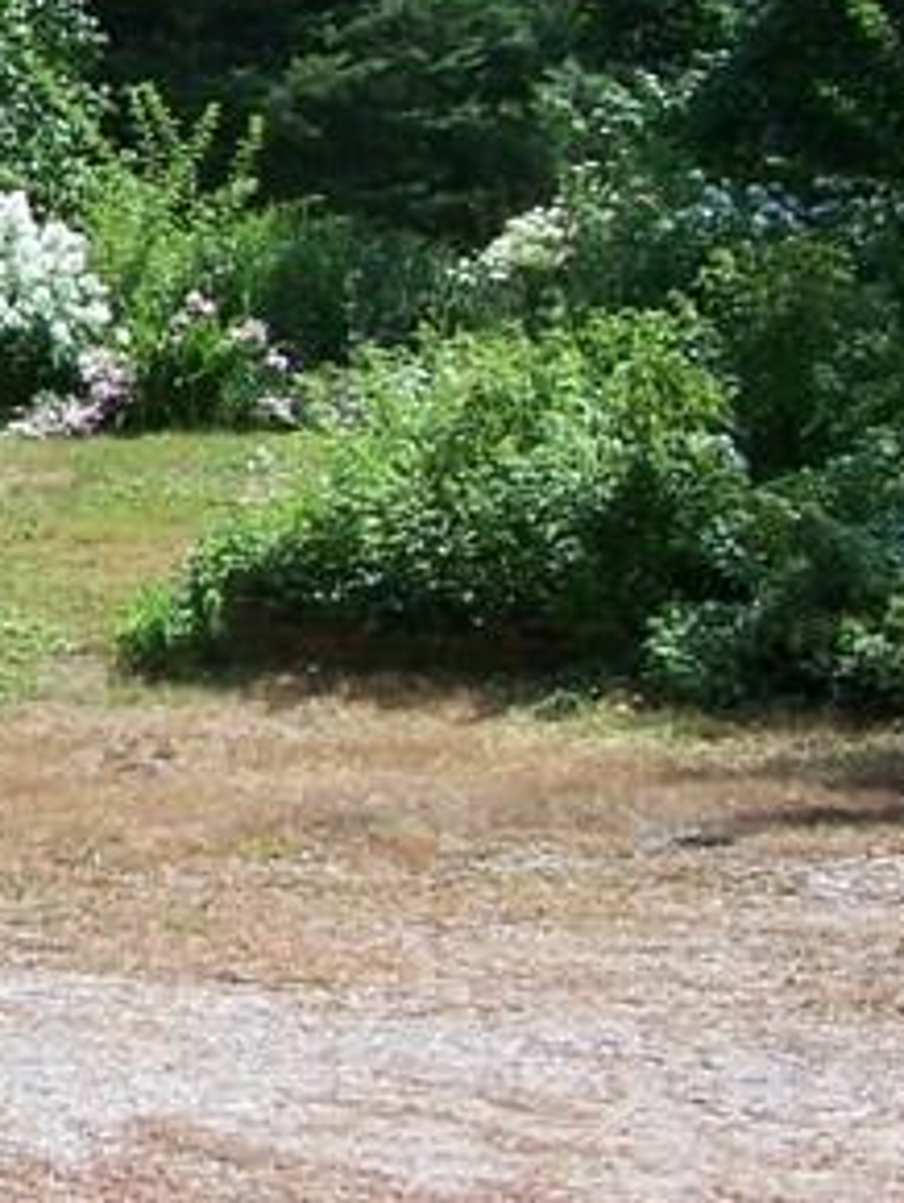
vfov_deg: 14.6
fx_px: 4659
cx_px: -892
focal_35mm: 134
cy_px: 274
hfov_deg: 10.2
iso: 64
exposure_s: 1/250
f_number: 4
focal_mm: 6.3
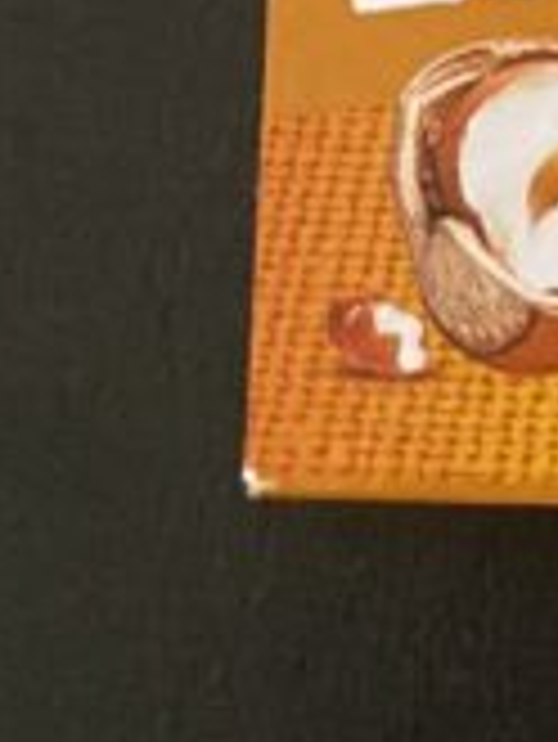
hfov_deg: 8.4
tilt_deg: -81.3
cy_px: -1309
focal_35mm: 161
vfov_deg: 9.9
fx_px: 3456
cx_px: 1386
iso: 100
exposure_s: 1/50
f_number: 1.8
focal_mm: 4.25
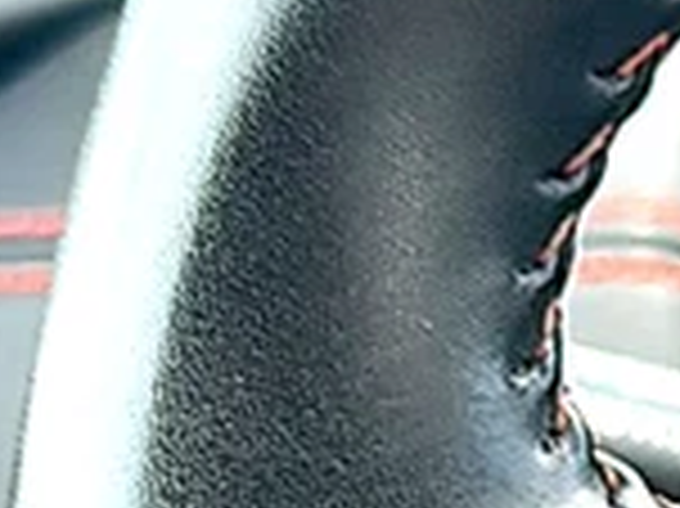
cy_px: 897
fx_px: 3651
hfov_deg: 10.0
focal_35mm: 186
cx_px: 1234
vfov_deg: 7.7
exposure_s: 1/178
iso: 64
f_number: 1.78
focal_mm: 6.86
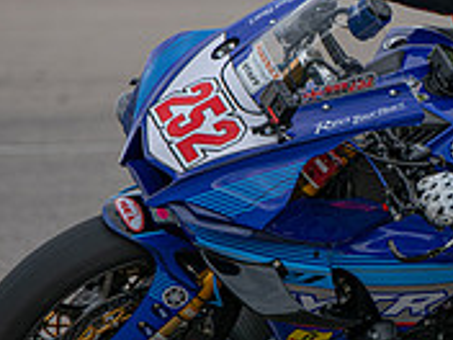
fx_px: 8310
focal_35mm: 635
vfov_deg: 2.3
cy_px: 241
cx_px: 371
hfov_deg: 3.1
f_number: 2.8
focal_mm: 200
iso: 140
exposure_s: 1/1600
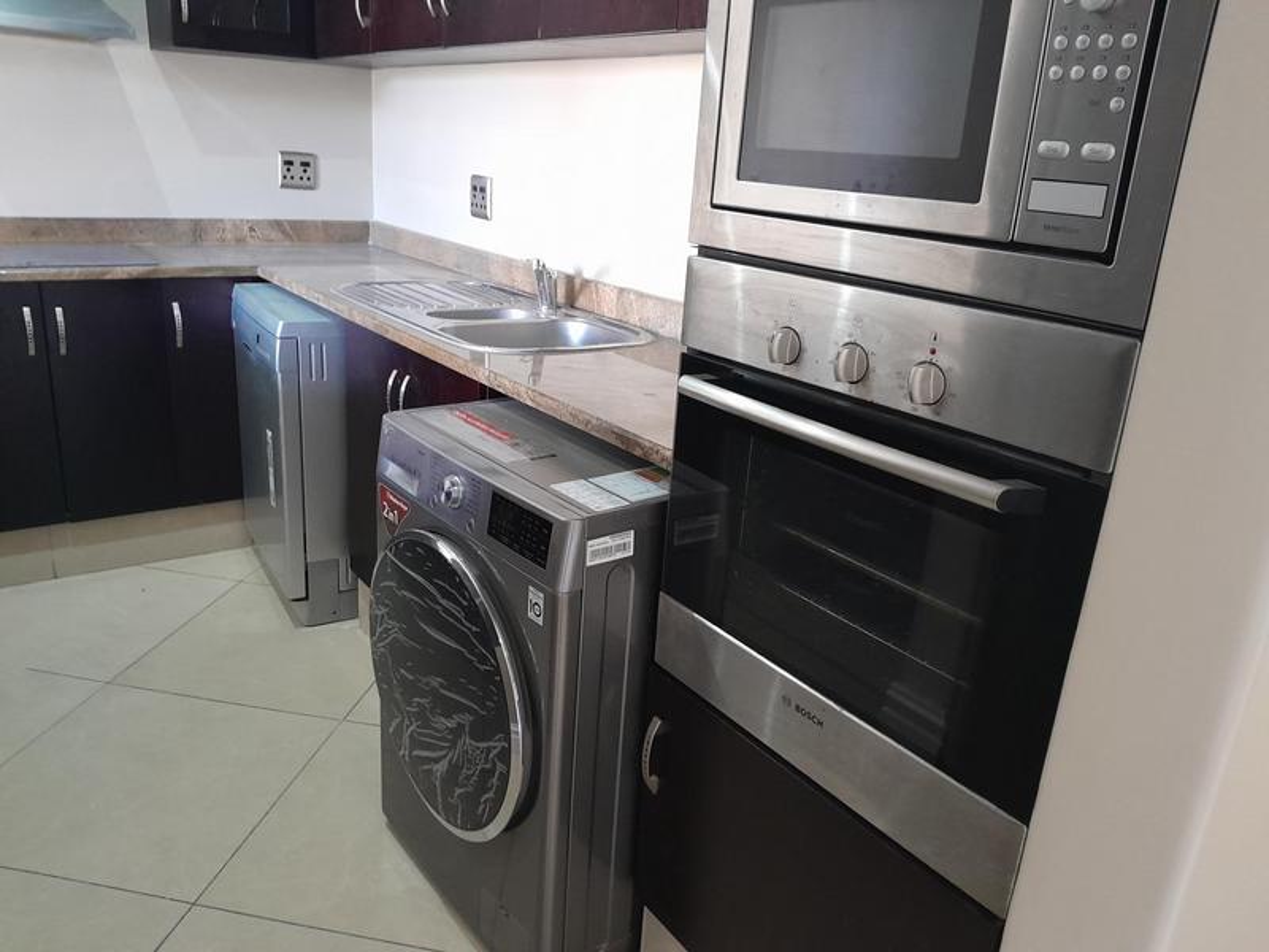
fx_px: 953
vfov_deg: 53.1
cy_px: 476
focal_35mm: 26
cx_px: 634
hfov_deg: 67.3
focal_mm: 3.98
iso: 500
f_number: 1.8
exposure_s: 1/33
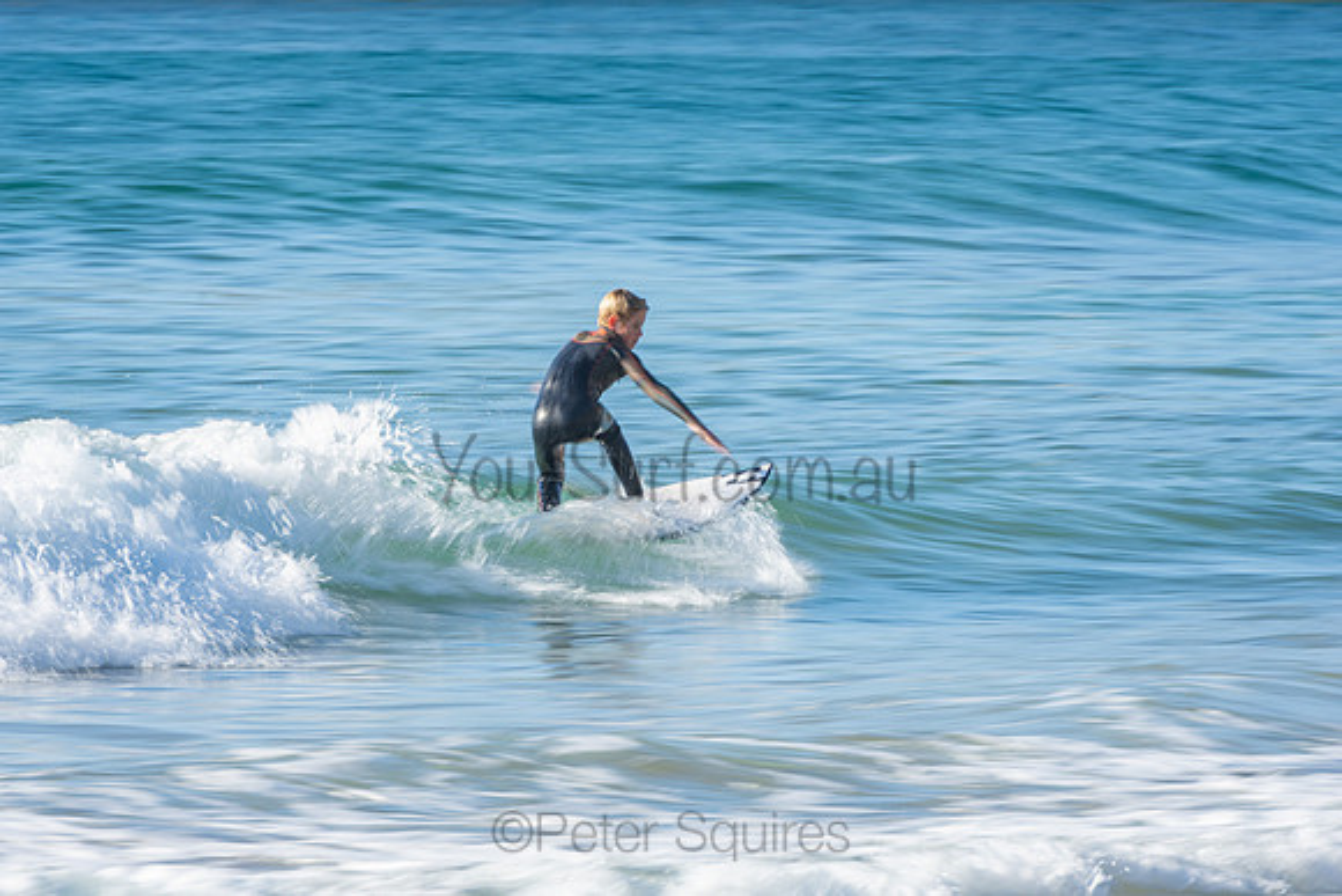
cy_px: 448
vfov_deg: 2.3
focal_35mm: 600
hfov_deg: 3.4
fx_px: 22371
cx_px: 671
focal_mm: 400
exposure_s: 1/30
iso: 100
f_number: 20
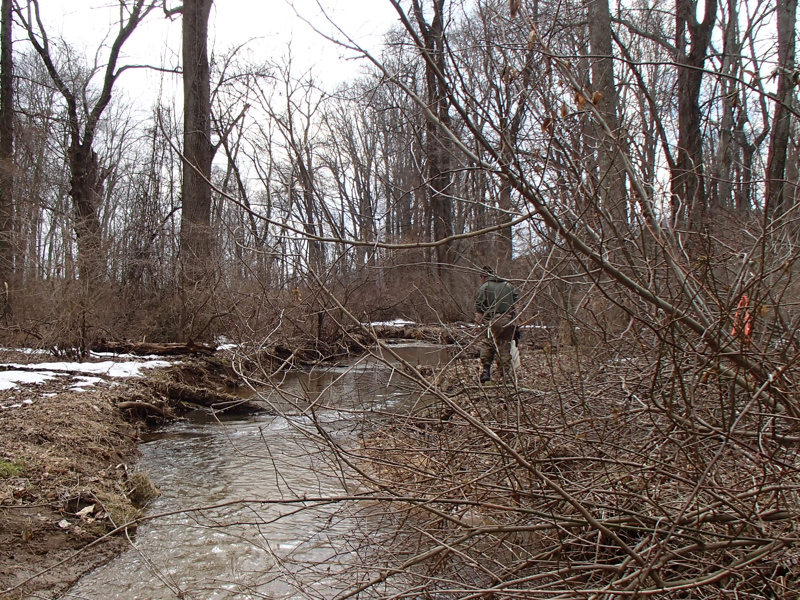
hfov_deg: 50.0
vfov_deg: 38.6
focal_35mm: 37
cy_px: 344
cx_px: 342
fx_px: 855
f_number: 3.9
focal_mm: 5
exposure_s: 1/400
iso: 100
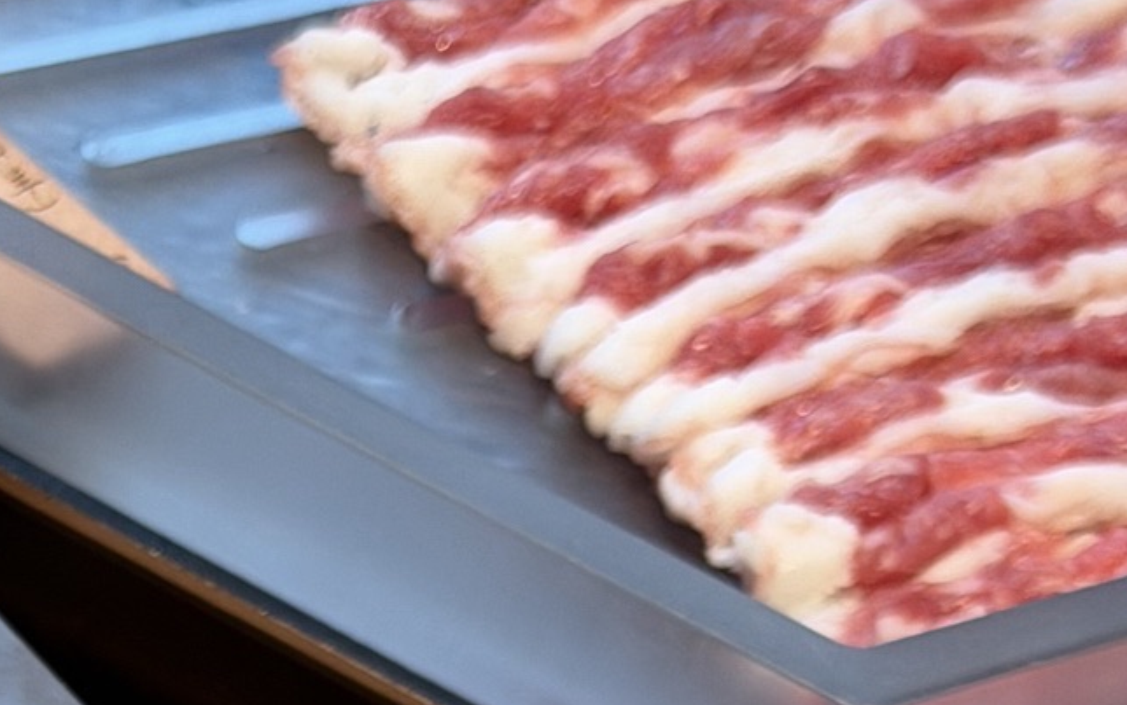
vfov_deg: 7.8
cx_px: -164
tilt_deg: -52.1
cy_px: 1623
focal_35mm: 158
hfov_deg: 13.0
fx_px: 4855
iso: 80
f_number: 1.78
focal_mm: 6.76
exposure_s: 1/121
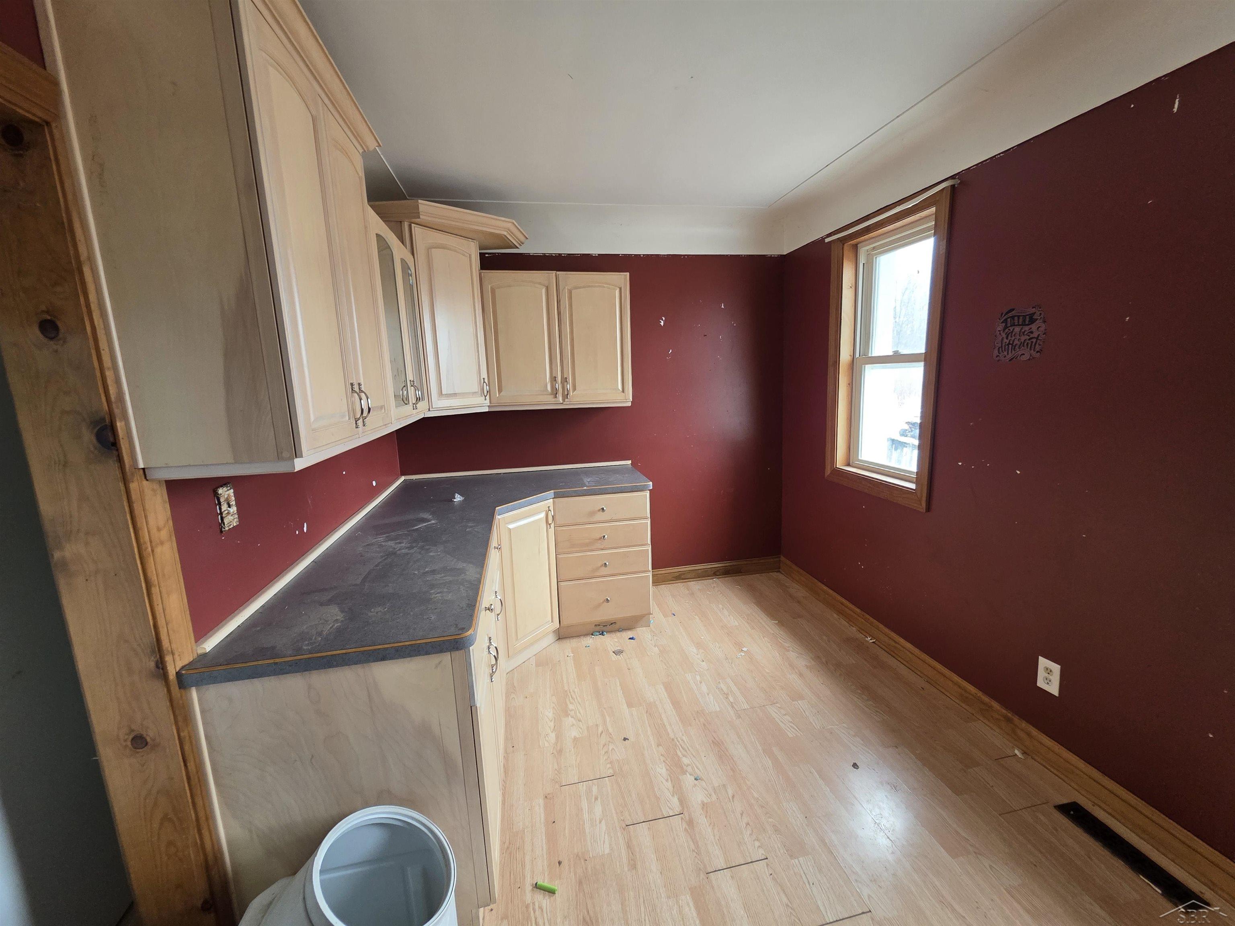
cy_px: 463
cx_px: 618
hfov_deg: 106.2
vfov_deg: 89.9
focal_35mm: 13
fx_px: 464
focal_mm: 2.2
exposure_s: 1/120
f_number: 1.9
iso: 250
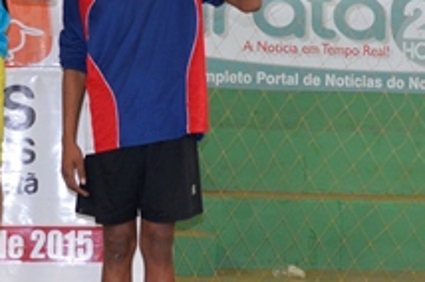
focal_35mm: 101
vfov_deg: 13.4
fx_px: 1191
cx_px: 151
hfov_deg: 20.2
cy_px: 32
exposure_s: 1/60
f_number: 3.5
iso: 800
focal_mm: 18
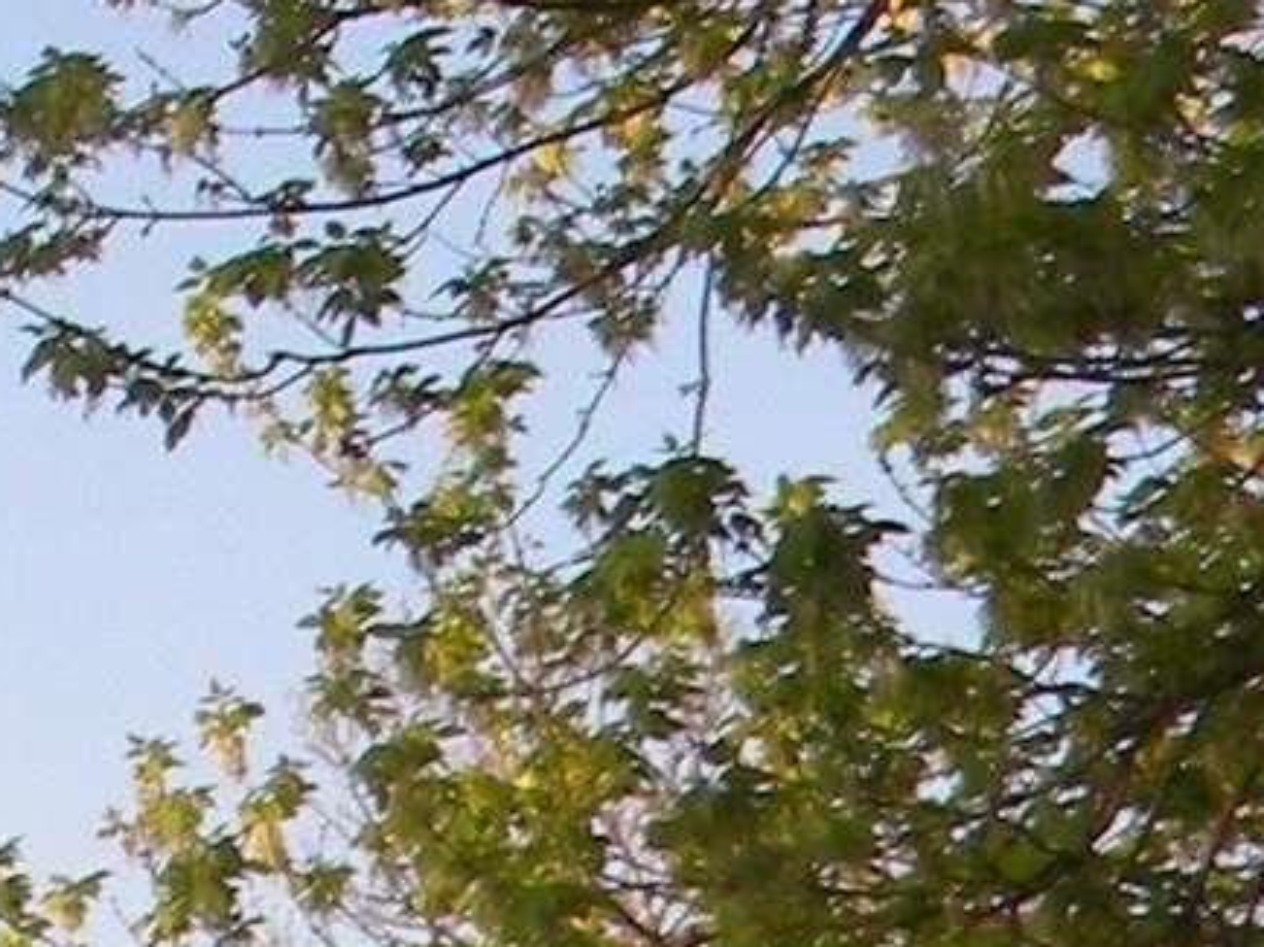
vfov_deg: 5.6
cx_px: -1506
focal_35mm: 255
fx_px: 9306
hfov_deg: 7.4
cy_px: 2185
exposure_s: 1/488
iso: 110
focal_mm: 6.4
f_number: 3.7
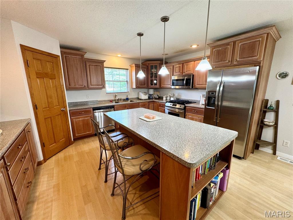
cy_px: 110
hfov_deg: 102.1
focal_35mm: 14
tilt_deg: -11.3
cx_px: 146
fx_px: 119
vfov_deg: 85.7
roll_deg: +0.6
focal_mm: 2.22
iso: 200
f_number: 2.2
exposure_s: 1/60
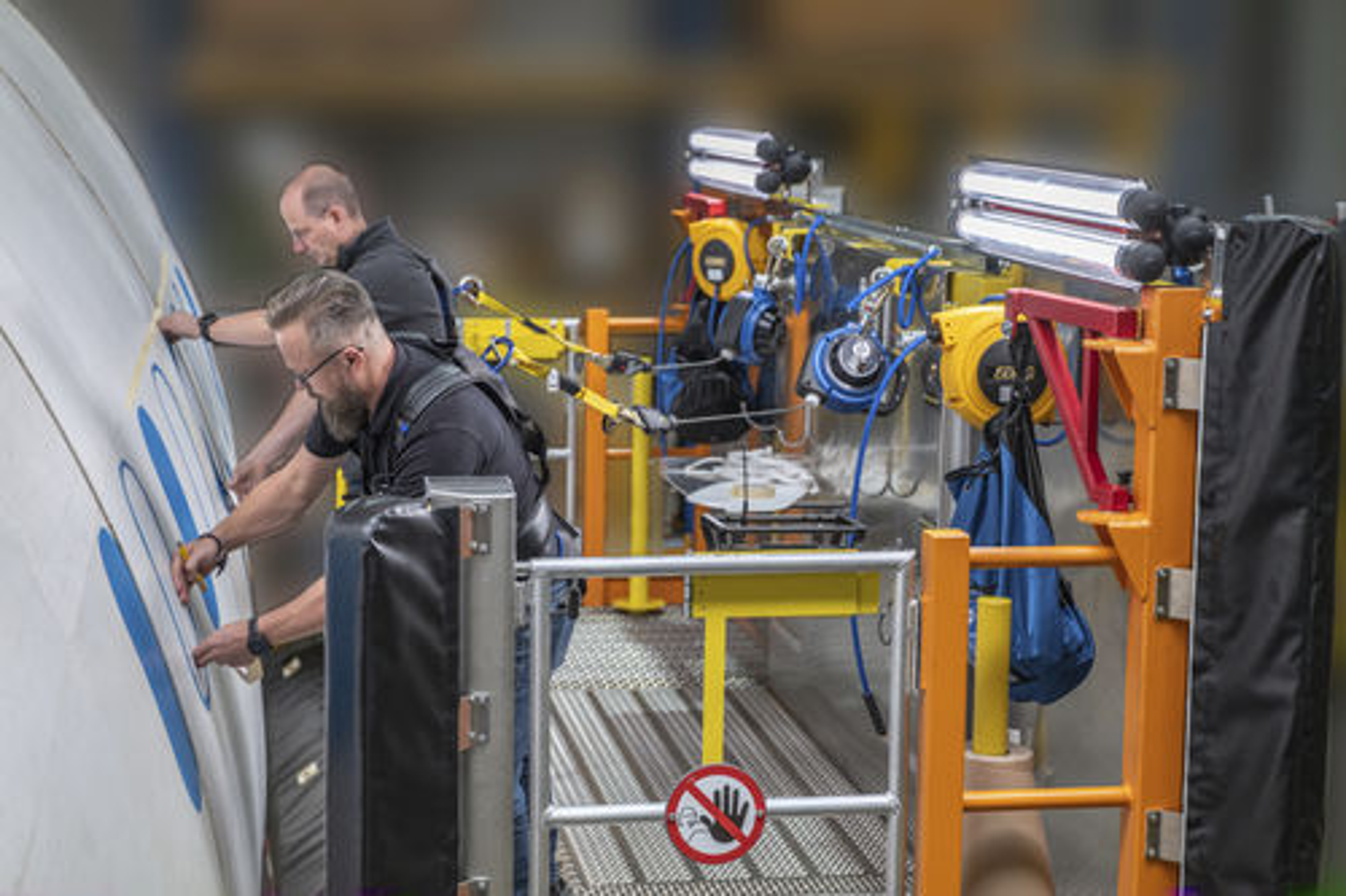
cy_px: 448
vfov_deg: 19.4
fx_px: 2616
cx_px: 673
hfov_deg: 28.9
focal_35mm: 70
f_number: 3.2
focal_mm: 70
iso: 400
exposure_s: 1/125
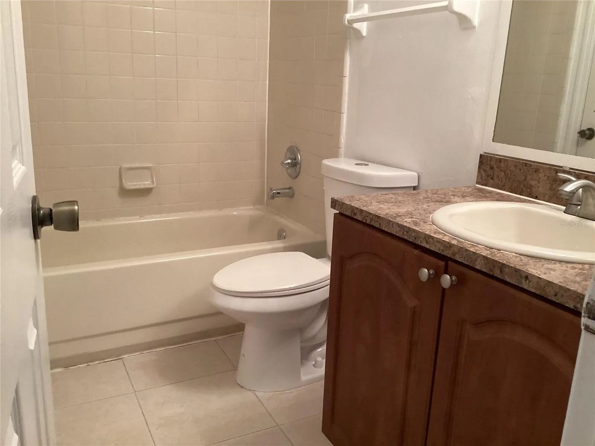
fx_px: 533
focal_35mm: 31
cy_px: 223
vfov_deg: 45.4
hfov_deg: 58.4
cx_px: 298
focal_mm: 3.3
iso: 320
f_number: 2.4
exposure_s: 1/60
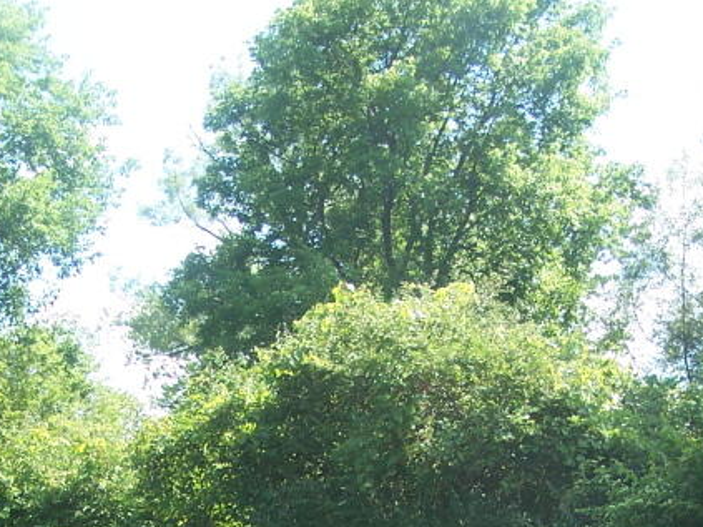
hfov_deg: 21.3
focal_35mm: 92
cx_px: 296
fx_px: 1868
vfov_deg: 15.5
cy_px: 612
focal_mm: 6.3
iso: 80
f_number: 2.8
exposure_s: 1/250
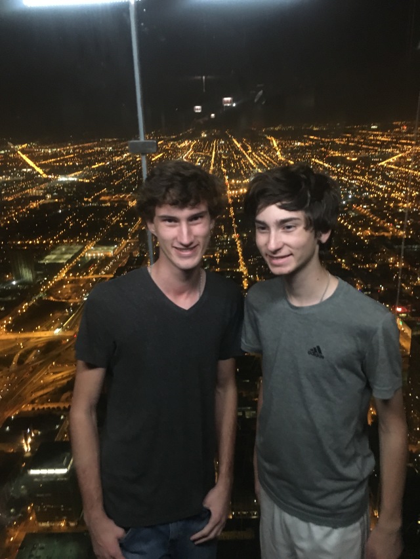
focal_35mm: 29
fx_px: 469
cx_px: 210
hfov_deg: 48.2
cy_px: 280
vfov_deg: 61.7
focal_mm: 4.15
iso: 400
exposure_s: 1/15
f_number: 2.2
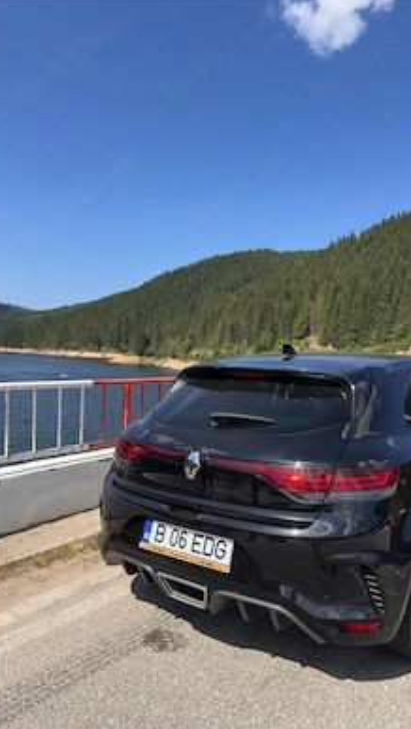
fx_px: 523
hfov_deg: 42.6
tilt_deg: -2.9
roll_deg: -2.5
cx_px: 260
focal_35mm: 27
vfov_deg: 69.8
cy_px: 369
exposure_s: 1/4049
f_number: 1.78
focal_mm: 6.86
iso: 100
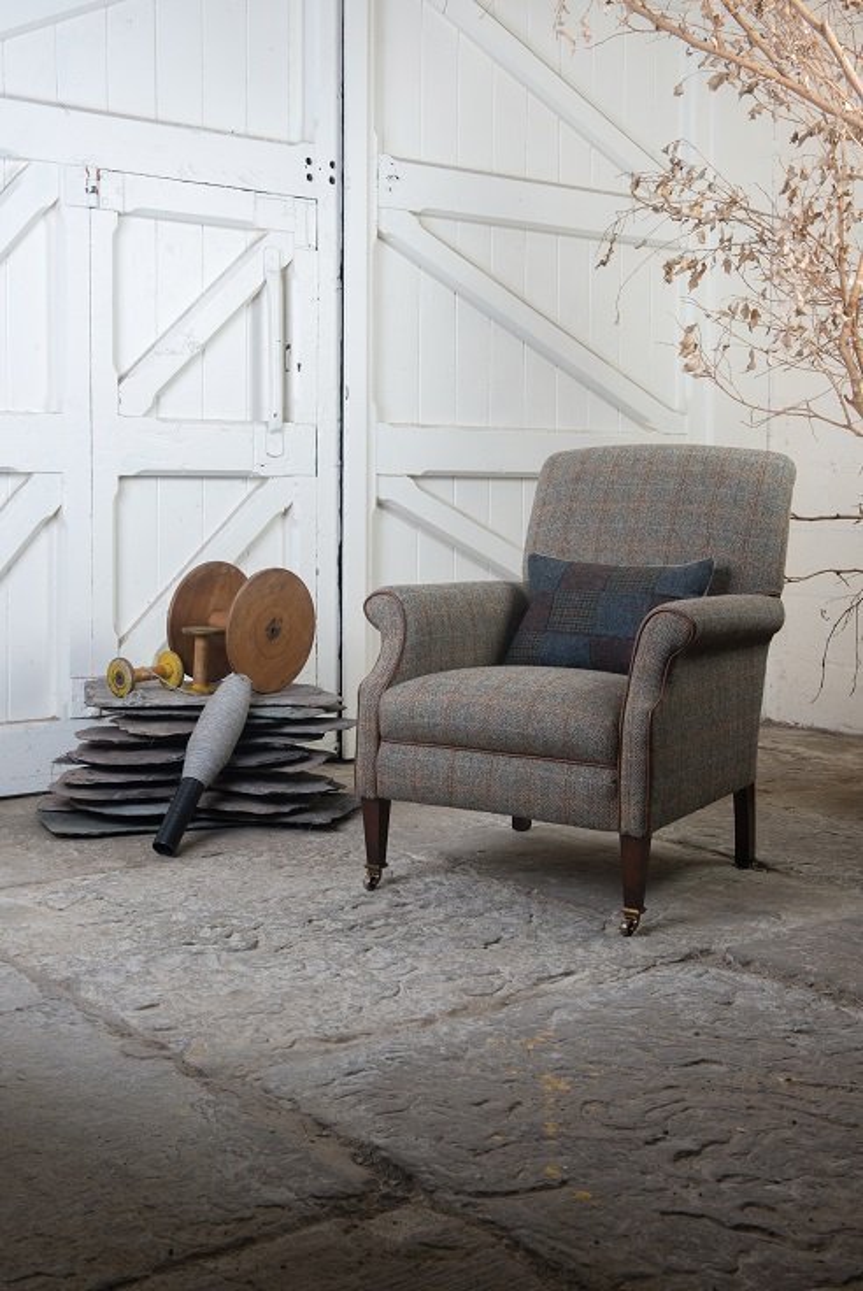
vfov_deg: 46.4
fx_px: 1507
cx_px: 432
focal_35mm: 42
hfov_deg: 32.0
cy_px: 646
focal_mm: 42
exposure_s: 1/250
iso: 100
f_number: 10
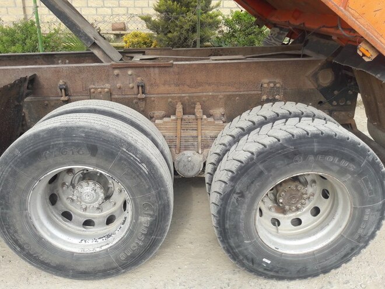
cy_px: 144
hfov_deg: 63.4
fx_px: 311
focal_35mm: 28
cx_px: 192
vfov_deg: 49.7
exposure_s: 1/619
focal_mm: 3.7
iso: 40
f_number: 1.9
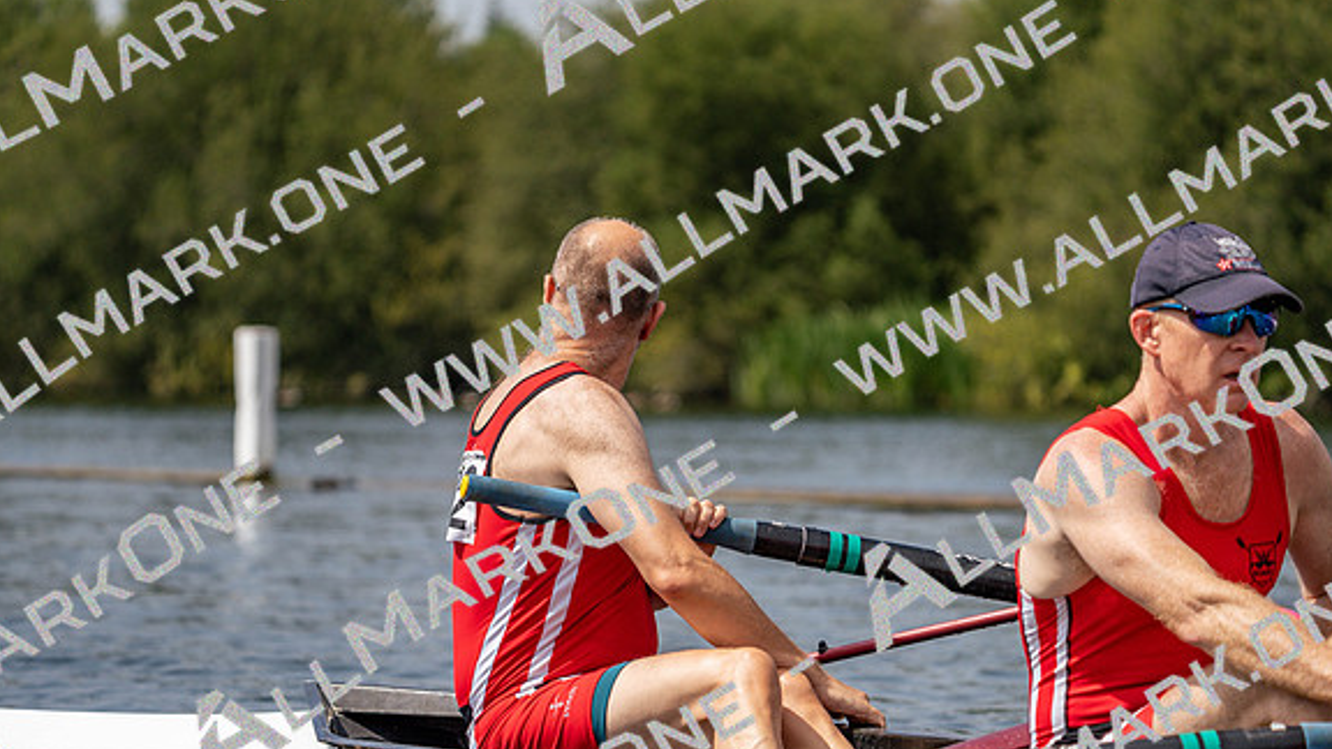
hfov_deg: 10.2
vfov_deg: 5.8
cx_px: 666
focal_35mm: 211
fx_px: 7452
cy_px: 433
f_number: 5.6
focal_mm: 200
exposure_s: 1/1600
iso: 200
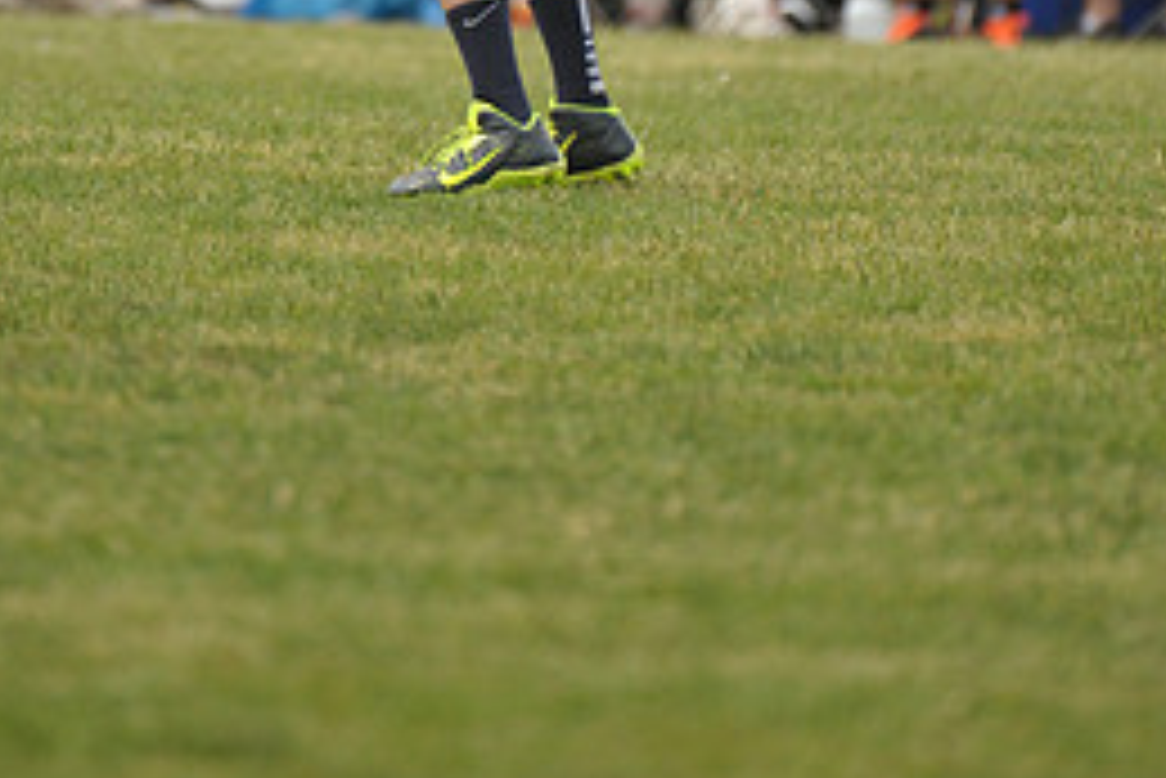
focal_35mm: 849
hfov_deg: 2.4
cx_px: 378
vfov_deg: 1.6
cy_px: -486
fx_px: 27512
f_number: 4
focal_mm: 380
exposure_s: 1/2500
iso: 800
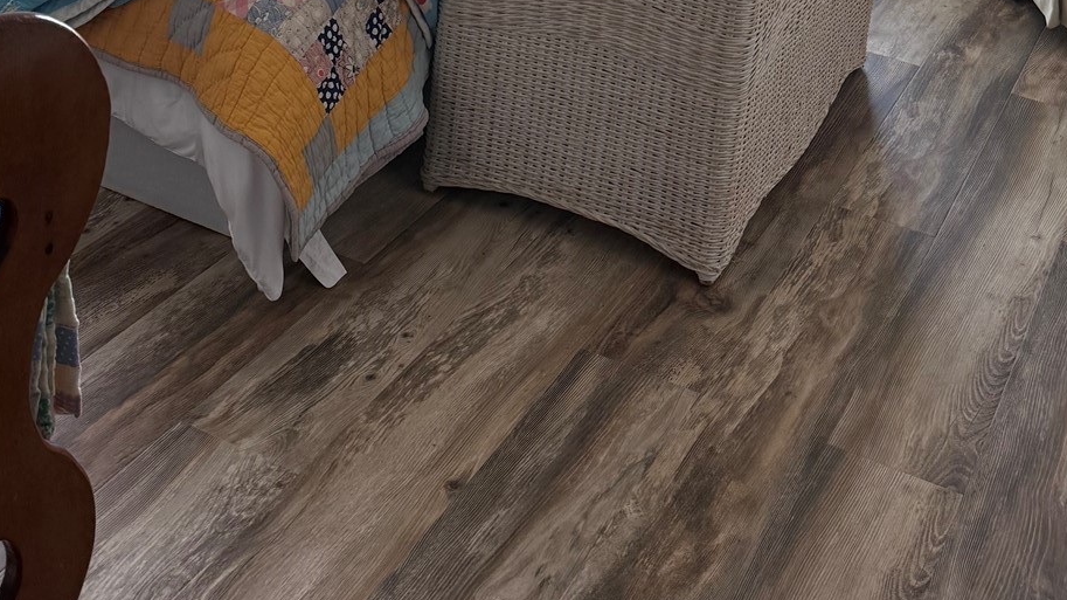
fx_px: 1556
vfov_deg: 19.0
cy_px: -312
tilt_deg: -11.1
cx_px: 659
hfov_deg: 37.7
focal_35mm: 55
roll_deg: -6.5
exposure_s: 1/233
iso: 125
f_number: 1.78
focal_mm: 6.76
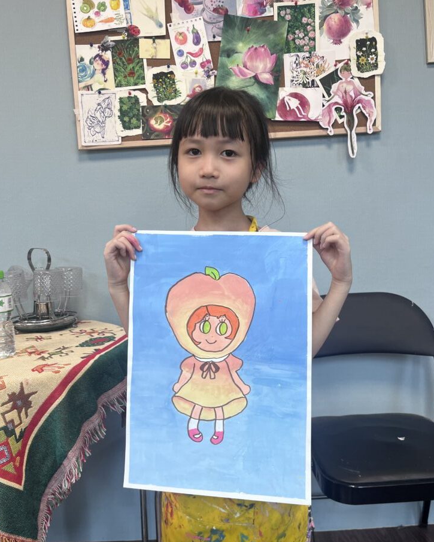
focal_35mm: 28
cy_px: 270
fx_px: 449
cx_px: 217
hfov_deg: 51.5
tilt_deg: -5.9
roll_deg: +1.8
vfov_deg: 62.2
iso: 64
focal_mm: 5.1
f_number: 1.6
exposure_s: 1/100
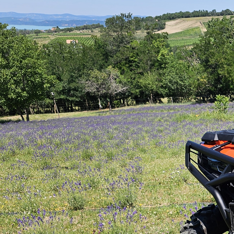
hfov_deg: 23.9
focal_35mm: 63
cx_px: 307
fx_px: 482
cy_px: 190
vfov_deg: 26.7
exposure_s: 1/703
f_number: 1.7
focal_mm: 6.3
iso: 10
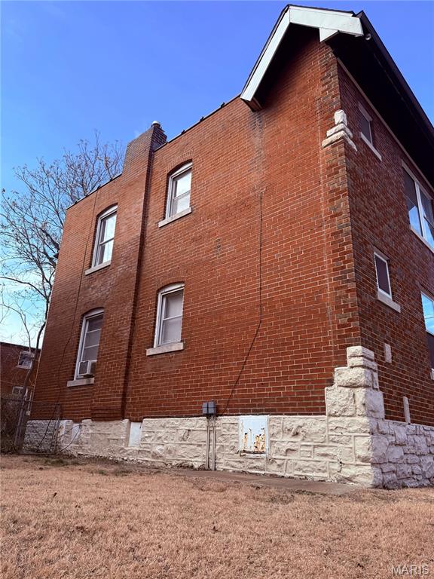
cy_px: 290
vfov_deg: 71.6
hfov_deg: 56.8
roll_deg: -3.7
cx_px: 217
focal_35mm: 24
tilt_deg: +20.8
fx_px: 401
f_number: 1.78
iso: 80
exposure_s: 1/1314
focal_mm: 6.76
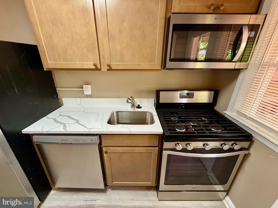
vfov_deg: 85.7
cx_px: 139
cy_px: 104
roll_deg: -0.3
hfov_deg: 102.1
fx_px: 112
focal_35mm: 14
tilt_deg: -20.6
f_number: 2.2
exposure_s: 1/120
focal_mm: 2.22
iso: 250
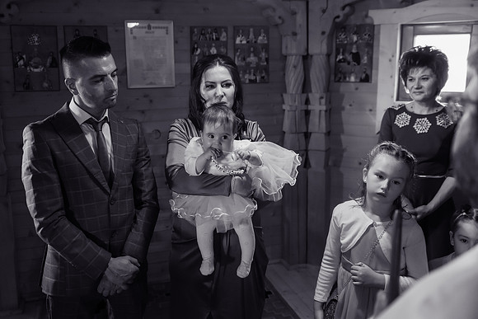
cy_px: 149
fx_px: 495
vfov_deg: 35.7
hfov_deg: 51.5
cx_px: 224
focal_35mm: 37
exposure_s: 1/100
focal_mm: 35
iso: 2000
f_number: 2.8
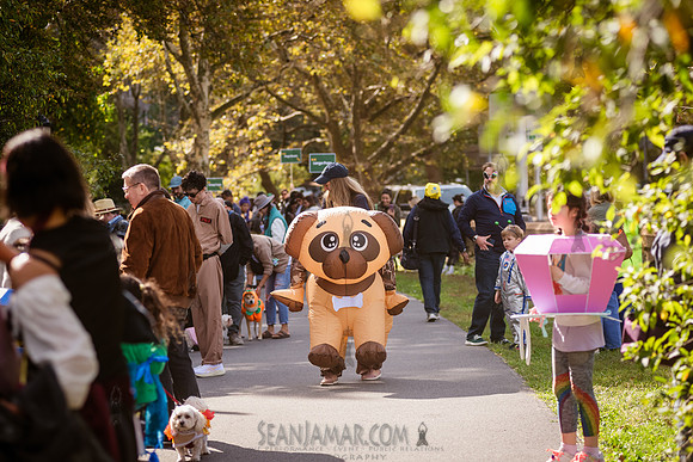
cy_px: 231
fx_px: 2156
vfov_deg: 12.2
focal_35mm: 112
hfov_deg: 18.3
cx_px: 346
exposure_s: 1/2000
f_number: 4
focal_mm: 112
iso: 1000
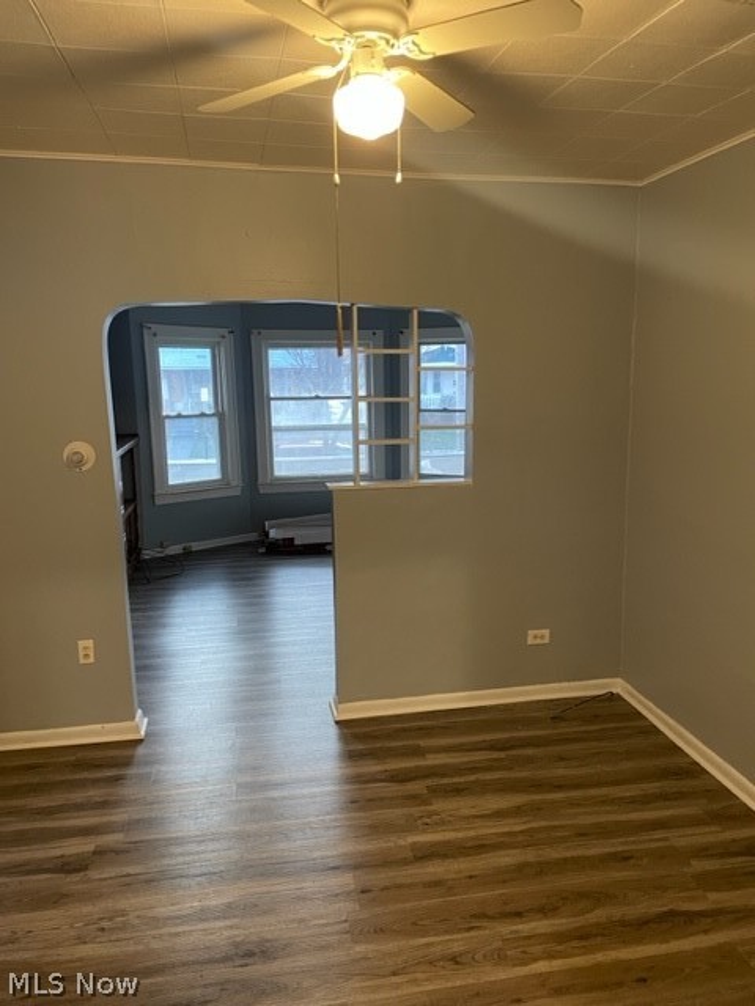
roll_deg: +0.7
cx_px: 378
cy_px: 503
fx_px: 756
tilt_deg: -10.3
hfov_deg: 53.1
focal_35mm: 26
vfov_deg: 67.3
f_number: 1.6
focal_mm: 4.2
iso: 320
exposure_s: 1/60
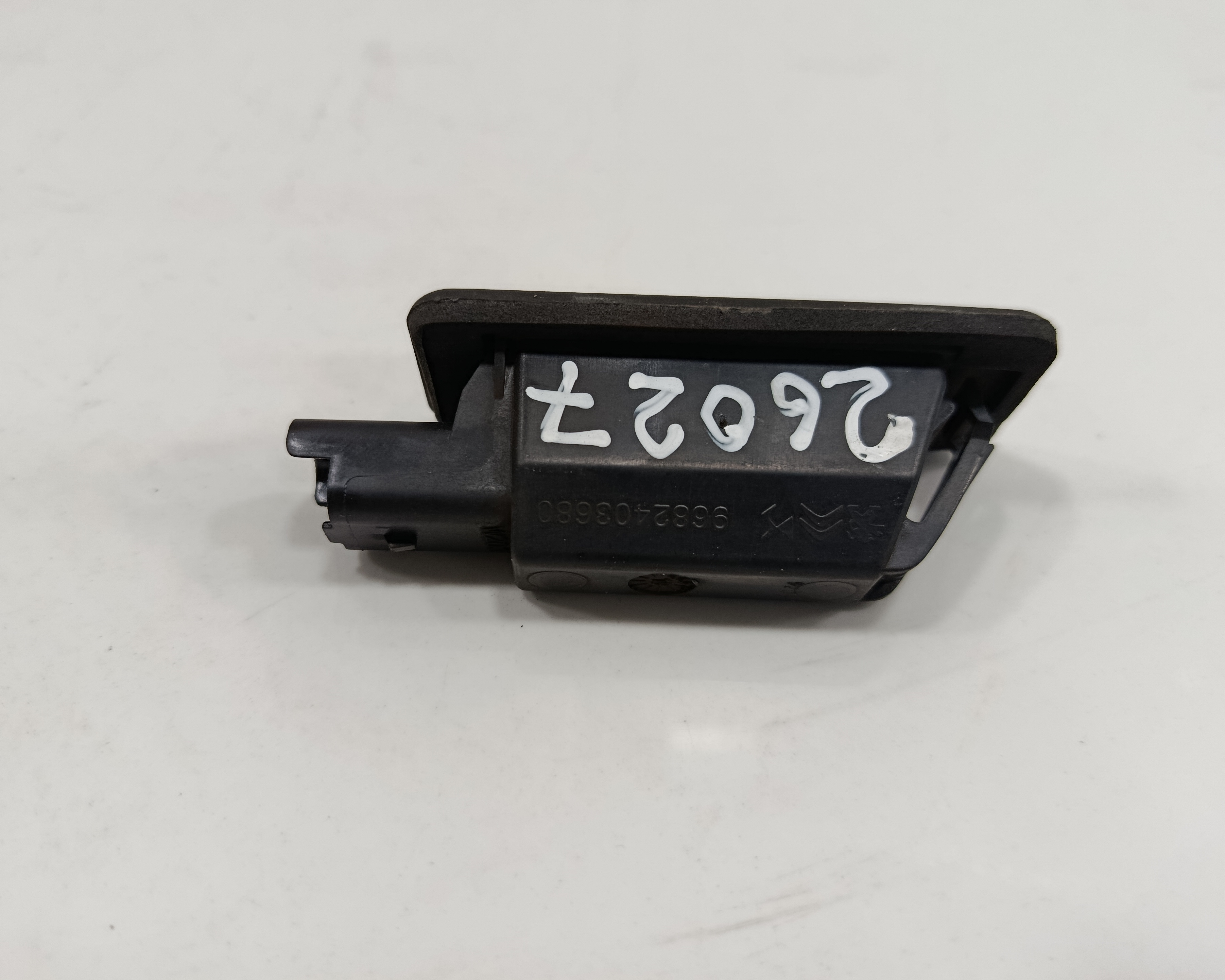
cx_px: 585
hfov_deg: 66.0
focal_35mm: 26
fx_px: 943
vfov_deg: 54.9
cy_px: 479
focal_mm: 5.24
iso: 904
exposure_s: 1/100
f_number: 1.7
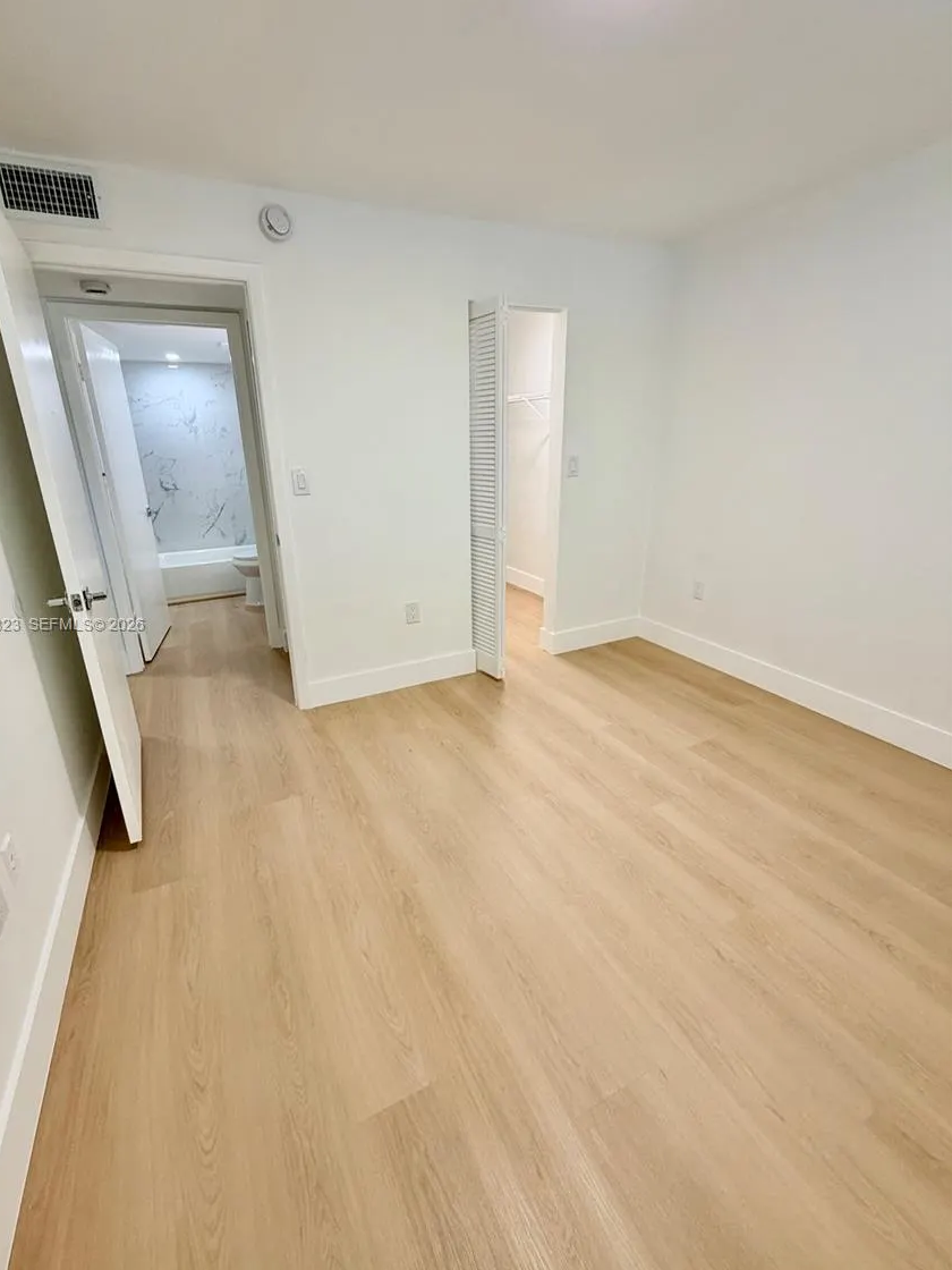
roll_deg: +1.4
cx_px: 444
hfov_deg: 81.6
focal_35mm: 15
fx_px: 550
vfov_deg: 98.2
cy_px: 626
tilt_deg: -19.1
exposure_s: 1/121
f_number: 2.2
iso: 160
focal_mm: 2.22
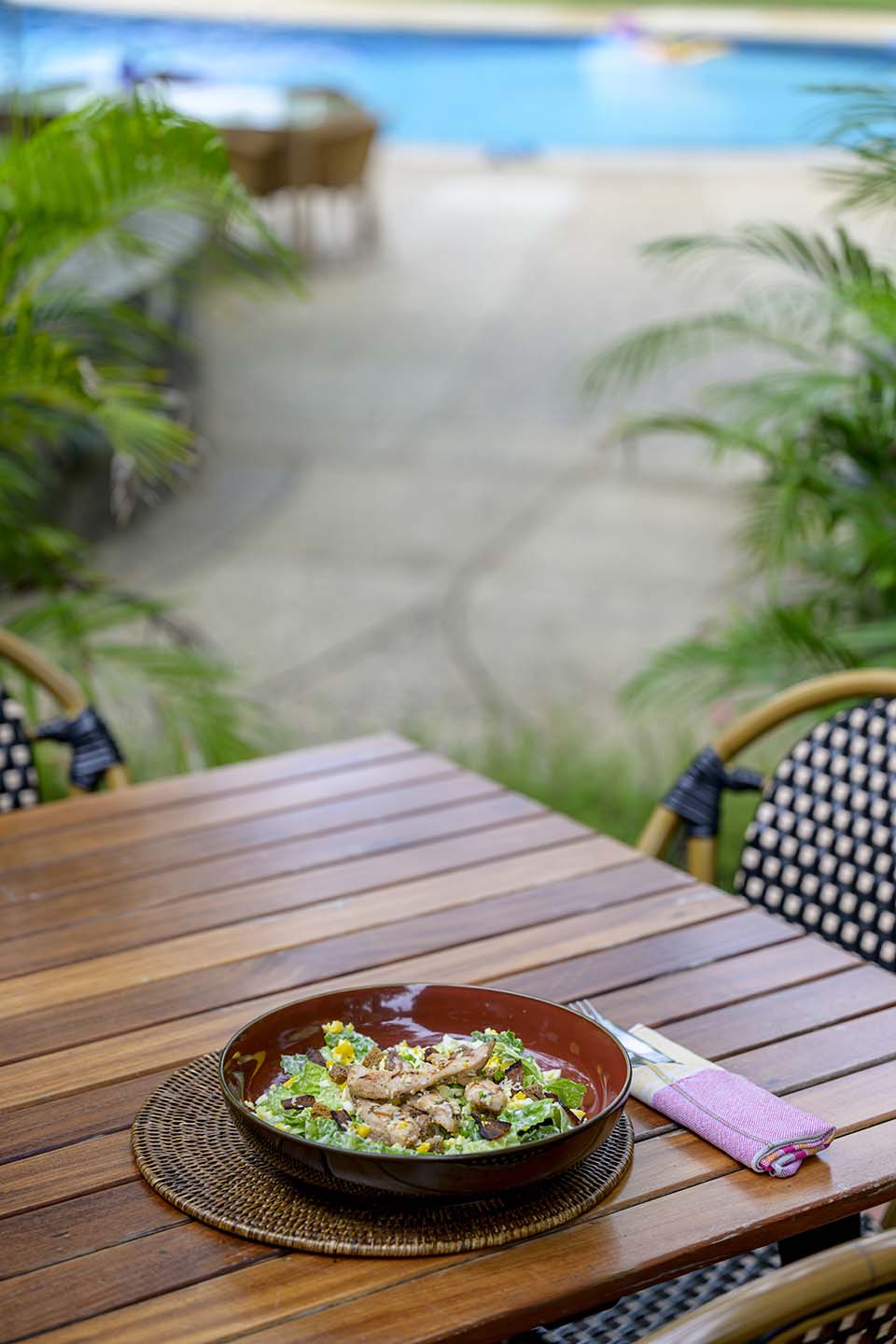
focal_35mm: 70
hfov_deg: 19.5
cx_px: 448
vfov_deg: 28.8
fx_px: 2613
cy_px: 672
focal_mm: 70
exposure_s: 1/500
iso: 100
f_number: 2.8
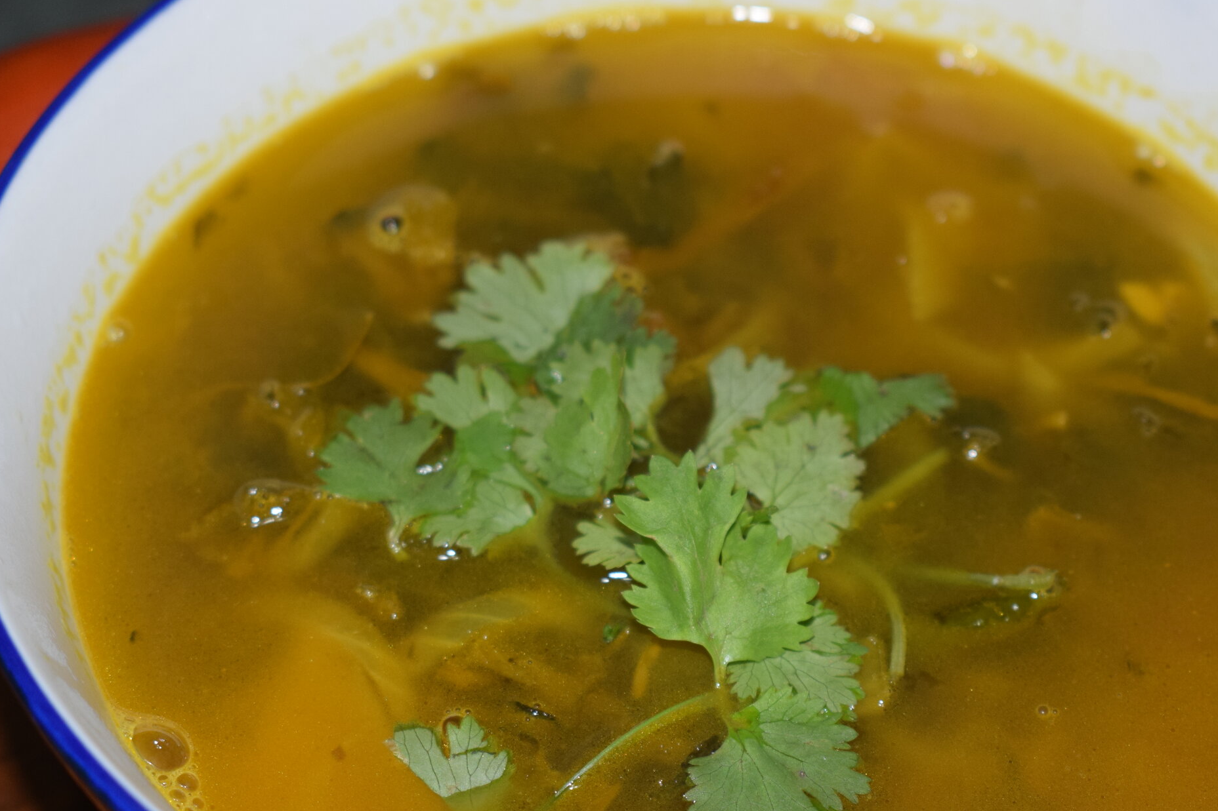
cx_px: 646
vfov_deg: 14.1
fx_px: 3281
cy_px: 493
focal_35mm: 97
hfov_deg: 21.0
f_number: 5.3
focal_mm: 48
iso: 640
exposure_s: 1/60
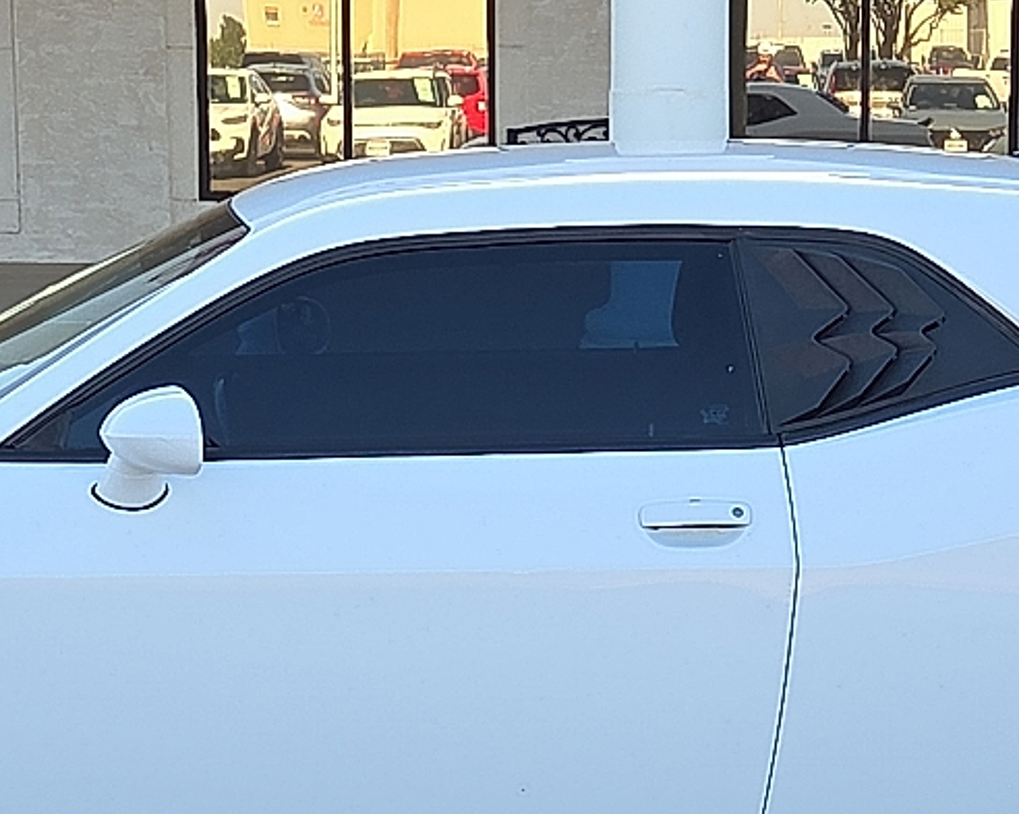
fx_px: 3255
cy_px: 694
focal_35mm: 108
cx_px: 495
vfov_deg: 14.1
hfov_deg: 17.8
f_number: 1.8
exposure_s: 1/909
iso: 76
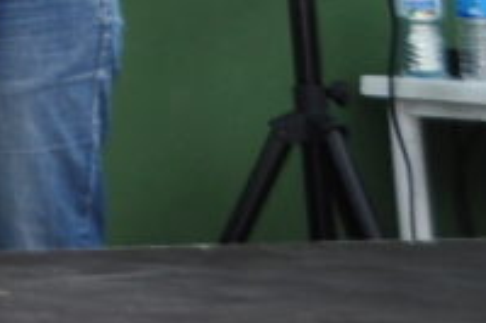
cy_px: -663
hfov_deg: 6.4
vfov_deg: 4.7
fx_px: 3736
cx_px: -1261
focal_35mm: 277
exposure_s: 1/50
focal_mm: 24
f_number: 6.3
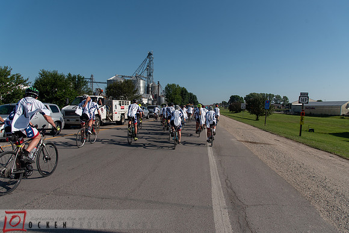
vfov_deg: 53.2
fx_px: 233
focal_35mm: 24
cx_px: 174
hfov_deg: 73.7
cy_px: 116
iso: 200
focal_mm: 24
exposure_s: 1/1600
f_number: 6.3
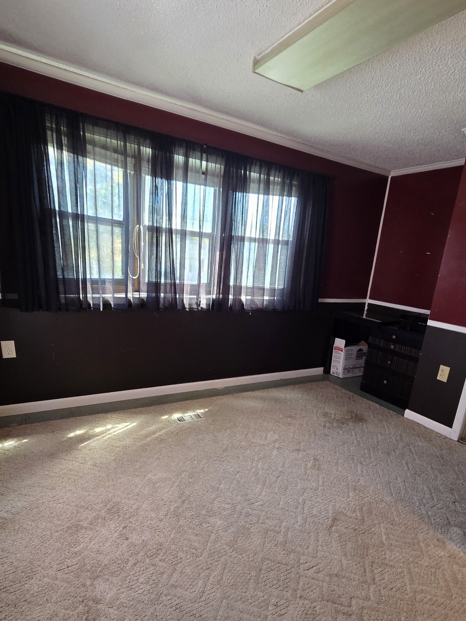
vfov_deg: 87.0
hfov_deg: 71.5
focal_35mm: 18
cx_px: 250
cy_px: 363
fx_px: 323
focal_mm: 2.2
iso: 320
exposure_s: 1/60
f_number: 2.2
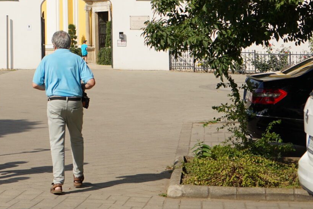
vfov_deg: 11.8
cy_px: -57
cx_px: -108
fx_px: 982
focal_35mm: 113
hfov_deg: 16.9
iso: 100
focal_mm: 36
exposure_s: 1/1250
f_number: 4
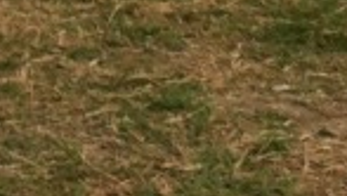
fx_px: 2551
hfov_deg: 7.8
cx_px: 300
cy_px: -419
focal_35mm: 277
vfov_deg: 4.2
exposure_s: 1/1000
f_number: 2.8
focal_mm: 3.85
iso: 80
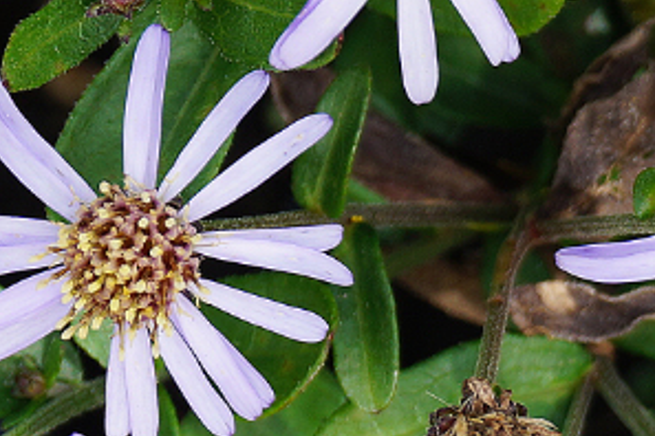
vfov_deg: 4.1
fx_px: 6059
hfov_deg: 6.1
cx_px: 882
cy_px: -86
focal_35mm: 333
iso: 100
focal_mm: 55
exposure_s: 1/125
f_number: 8
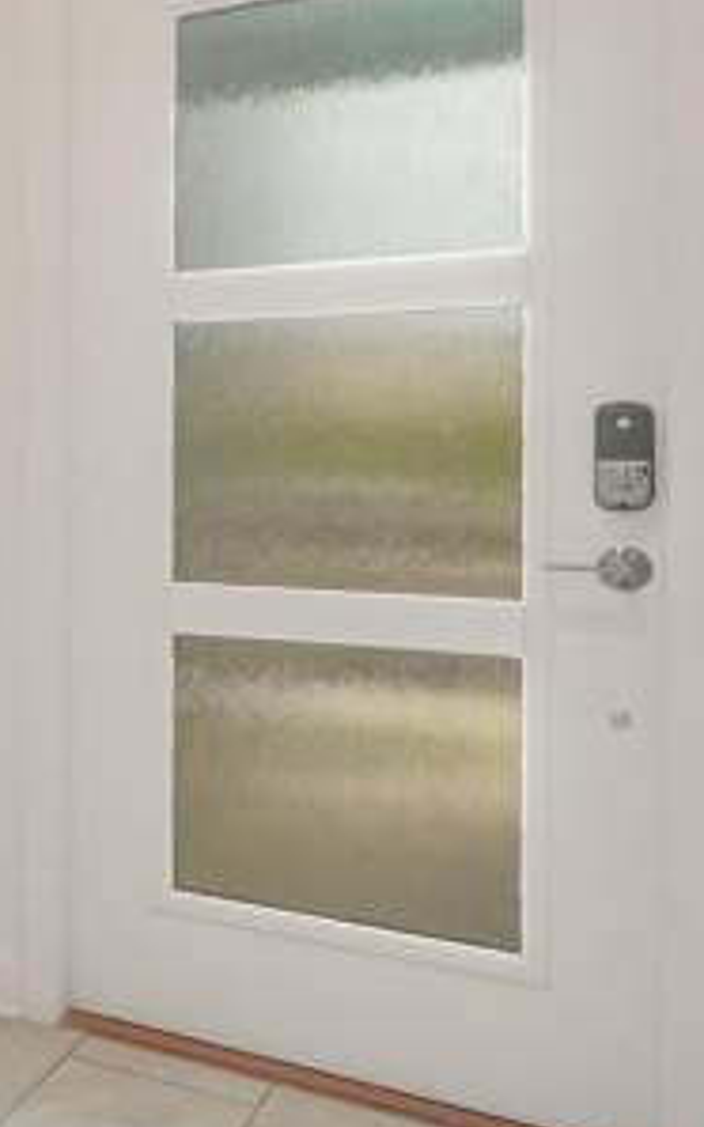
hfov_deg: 23.9
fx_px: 1260
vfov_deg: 47.8
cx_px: -382
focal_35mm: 41
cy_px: 418
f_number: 8
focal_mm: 10
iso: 200
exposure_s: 1/5
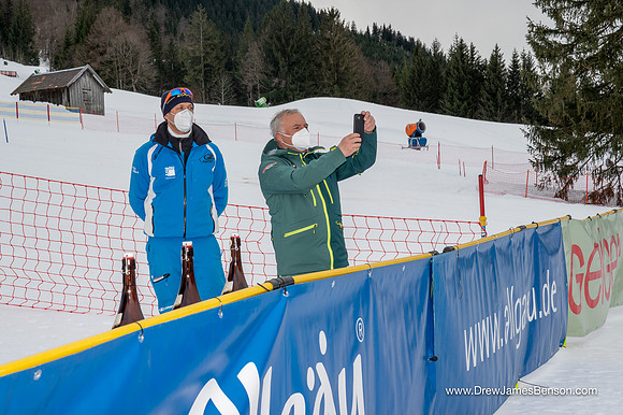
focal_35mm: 70
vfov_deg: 19.4
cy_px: 208
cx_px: 312
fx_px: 1211
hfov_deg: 28.9
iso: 320
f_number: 14
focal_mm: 70
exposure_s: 1/200
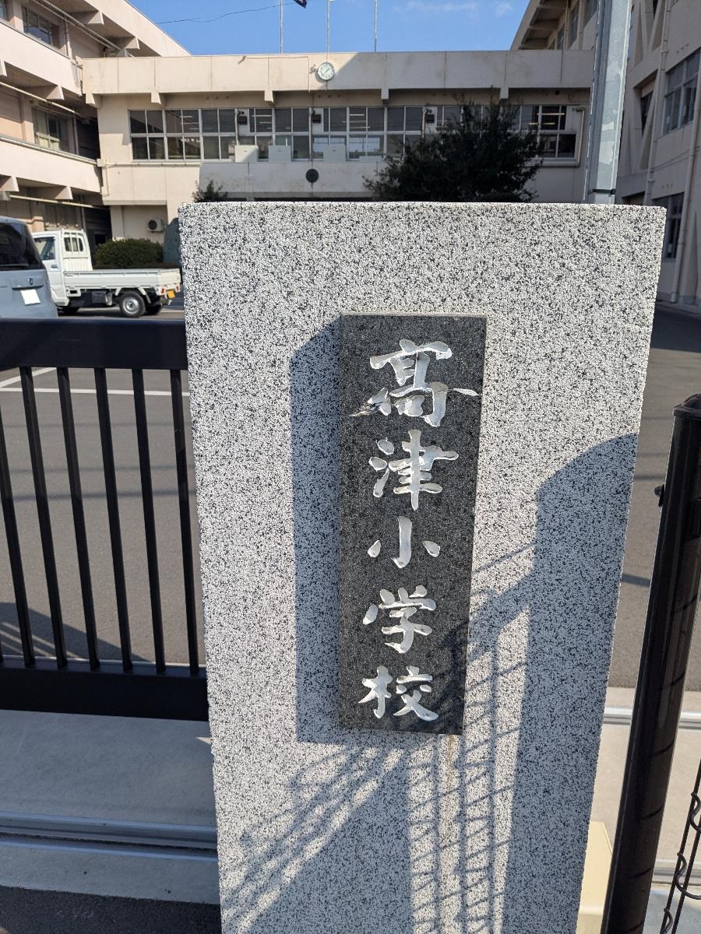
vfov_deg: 65.3
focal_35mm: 27
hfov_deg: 51.4
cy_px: 467
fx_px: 729
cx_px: 350
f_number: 1.73
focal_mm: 4.38
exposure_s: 1/2924
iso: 51
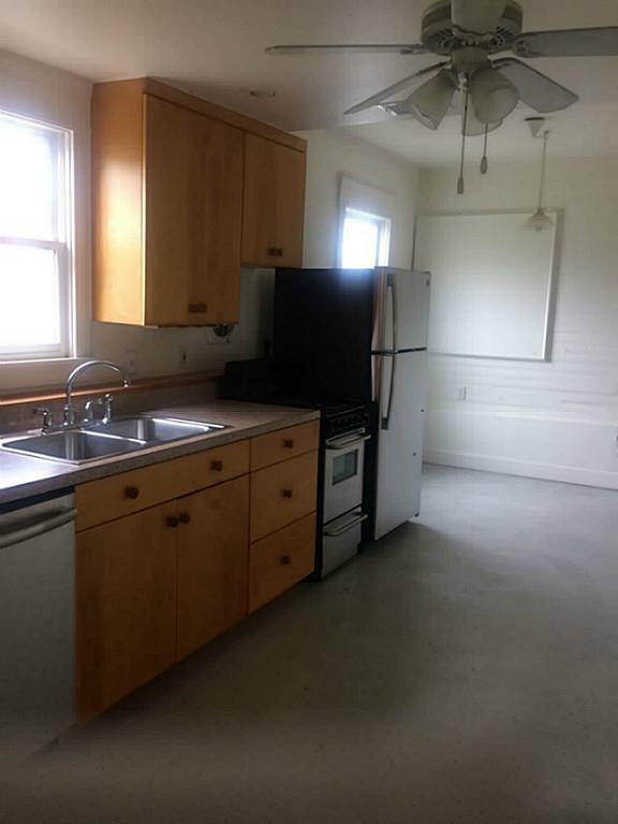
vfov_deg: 61.7
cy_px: 412
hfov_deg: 48.2
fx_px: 690
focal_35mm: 29
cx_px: 309
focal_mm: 4.15
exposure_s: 1/40
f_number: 2.2
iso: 40
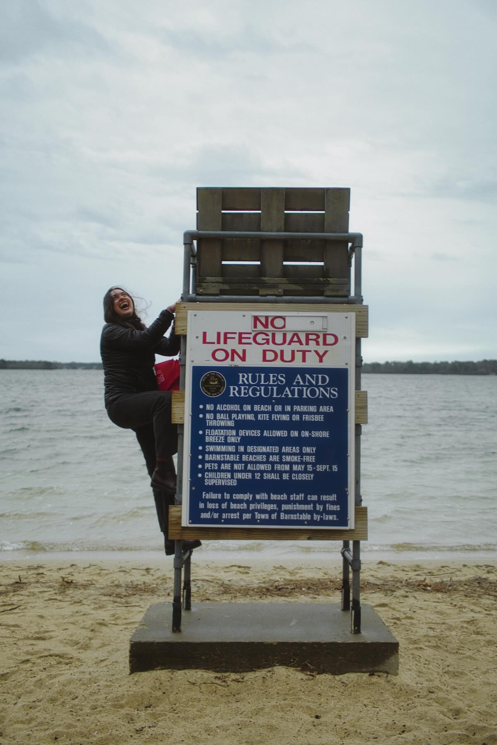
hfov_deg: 36.9
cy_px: 372
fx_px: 745
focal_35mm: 36
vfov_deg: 53.1
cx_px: 248
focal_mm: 24
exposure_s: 1/50
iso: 100
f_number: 1.8
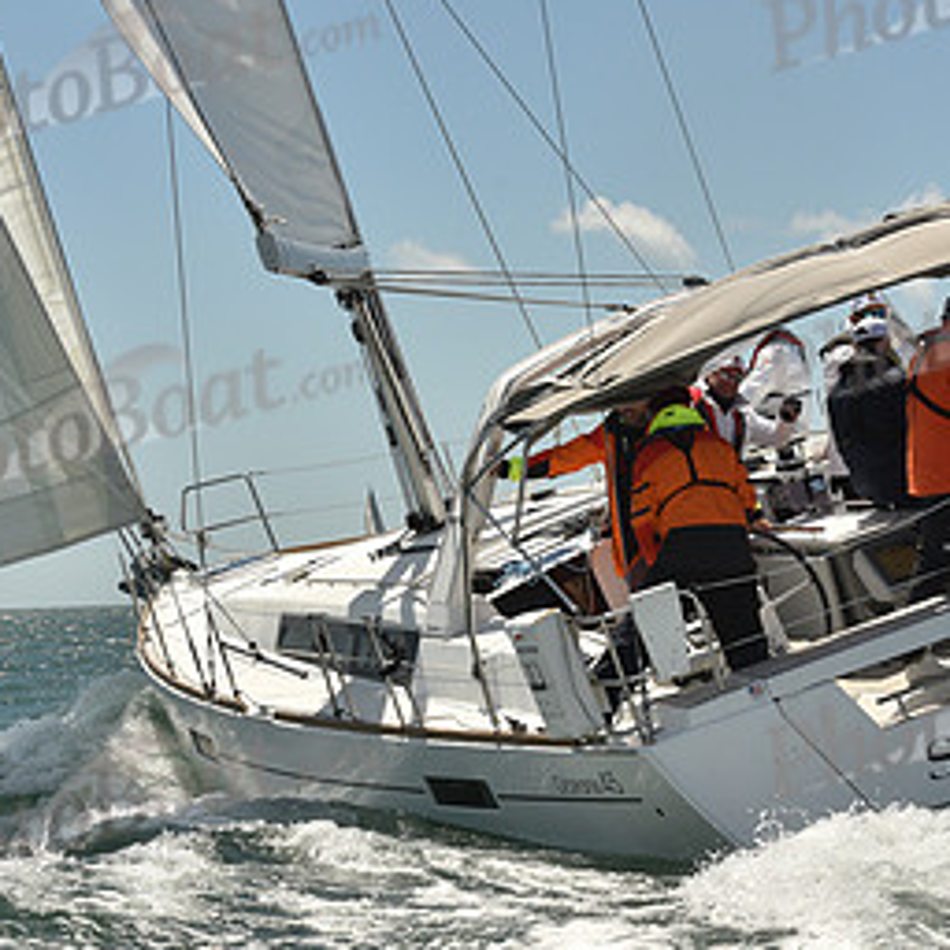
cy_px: 562
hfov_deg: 12.9
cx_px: 575
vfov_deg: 12.9
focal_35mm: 135
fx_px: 4192
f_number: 13
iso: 320
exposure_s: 1/800
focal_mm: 70
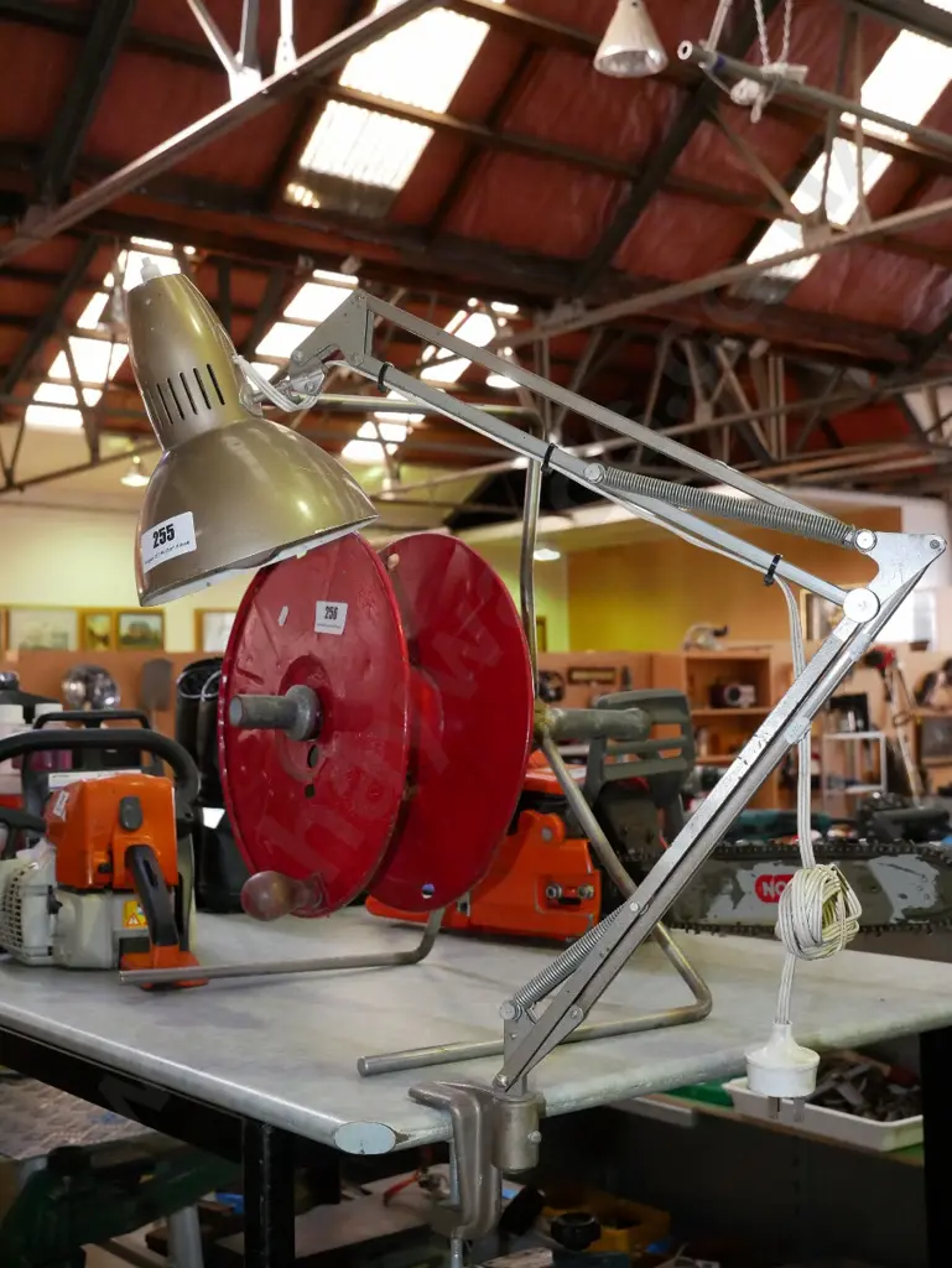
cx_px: 476
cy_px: 634
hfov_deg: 32.9
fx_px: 1612
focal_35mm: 44
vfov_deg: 42.9
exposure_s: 1/160
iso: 3200
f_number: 5.6
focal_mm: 22
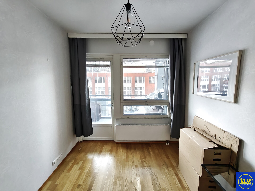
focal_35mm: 16
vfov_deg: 78.1
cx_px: 128
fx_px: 118
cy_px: 96
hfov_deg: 94.5
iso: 200
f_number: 2.2
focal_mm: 1.68
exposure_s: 1/44
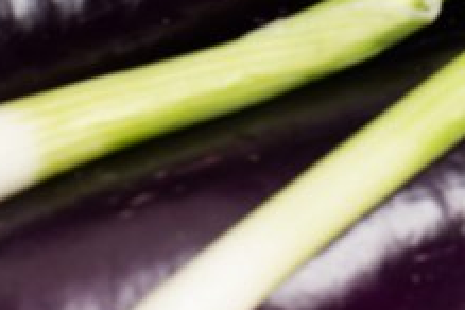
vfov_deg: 3.5
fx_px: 4960
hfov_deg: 5.2
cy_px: -449
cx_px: 1026
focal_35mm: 384
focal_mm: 70
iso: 200
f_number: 10
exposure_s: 1/100
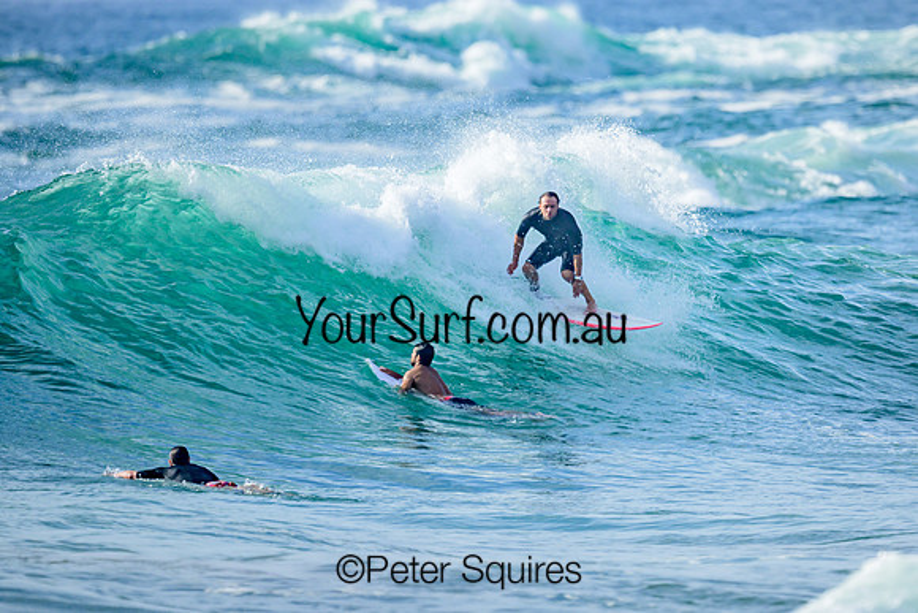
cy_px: 241
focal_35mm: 1099
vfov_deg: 1.3
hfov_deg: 1.9
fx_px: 28041
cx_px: 583
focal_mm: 800
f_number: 6.3
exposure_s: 1/2500
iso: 280
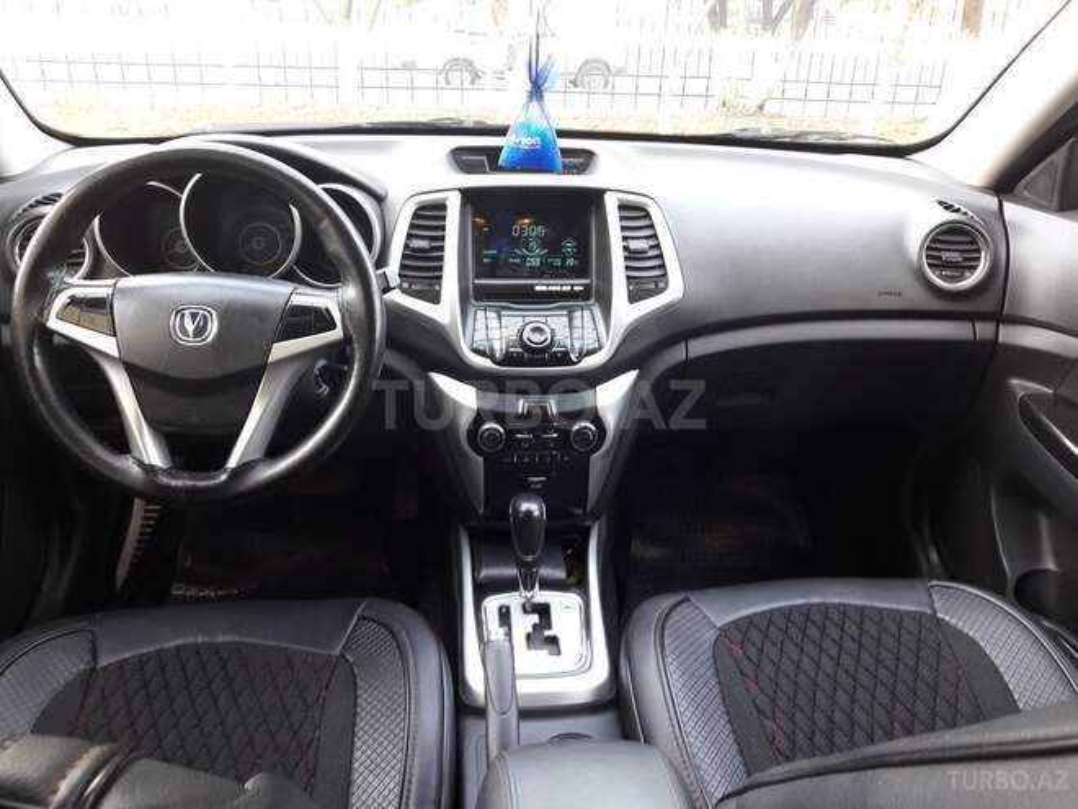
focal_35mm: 28
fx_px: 872
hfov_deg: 63.4
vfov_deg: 49.7
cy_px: 404
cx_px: 539
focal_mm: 3.7
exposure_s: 1/33
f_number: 1.9
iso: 64
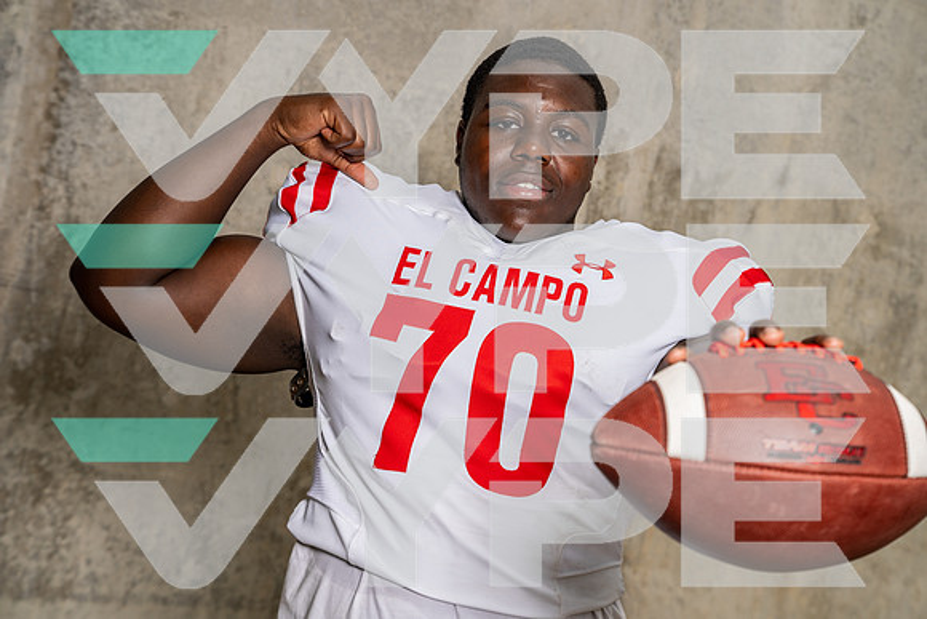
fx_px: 1674
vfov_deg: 20.9
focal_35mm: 65
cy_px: 310
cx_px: 464
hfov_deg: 31.0
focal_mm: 65
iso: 100
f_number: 5.6
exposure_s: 1/200
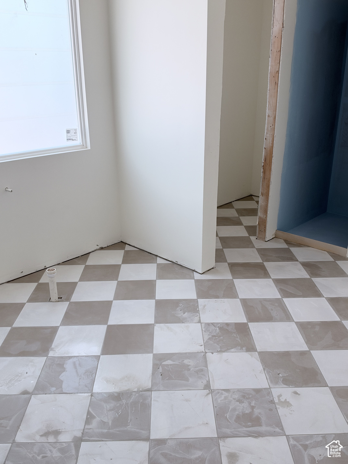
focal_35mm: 31
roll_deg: +0.7
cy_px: 232
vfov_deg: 58.4
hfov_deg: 45.4
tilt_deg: -20.1
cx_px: 174
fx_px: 416
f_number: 1.8
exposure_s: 1/256
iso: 80
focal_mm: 6.93
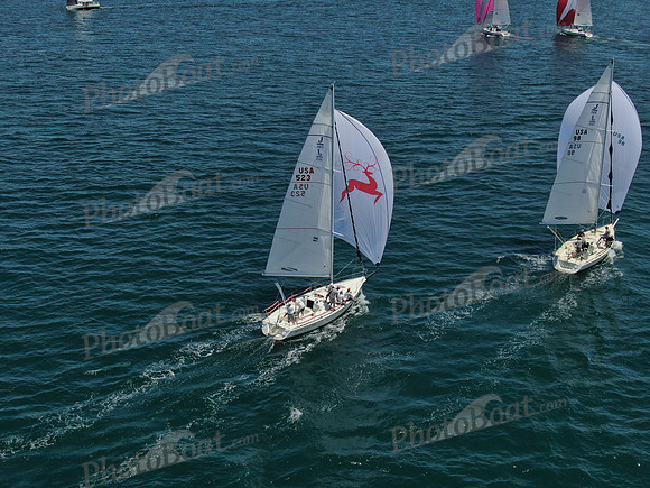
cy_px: 244
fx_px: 901
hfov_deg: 39.7
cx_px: 325
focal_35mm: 48
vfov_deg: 30.3
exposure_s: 1/1250
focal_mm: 8.6
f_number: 3.8
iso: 100
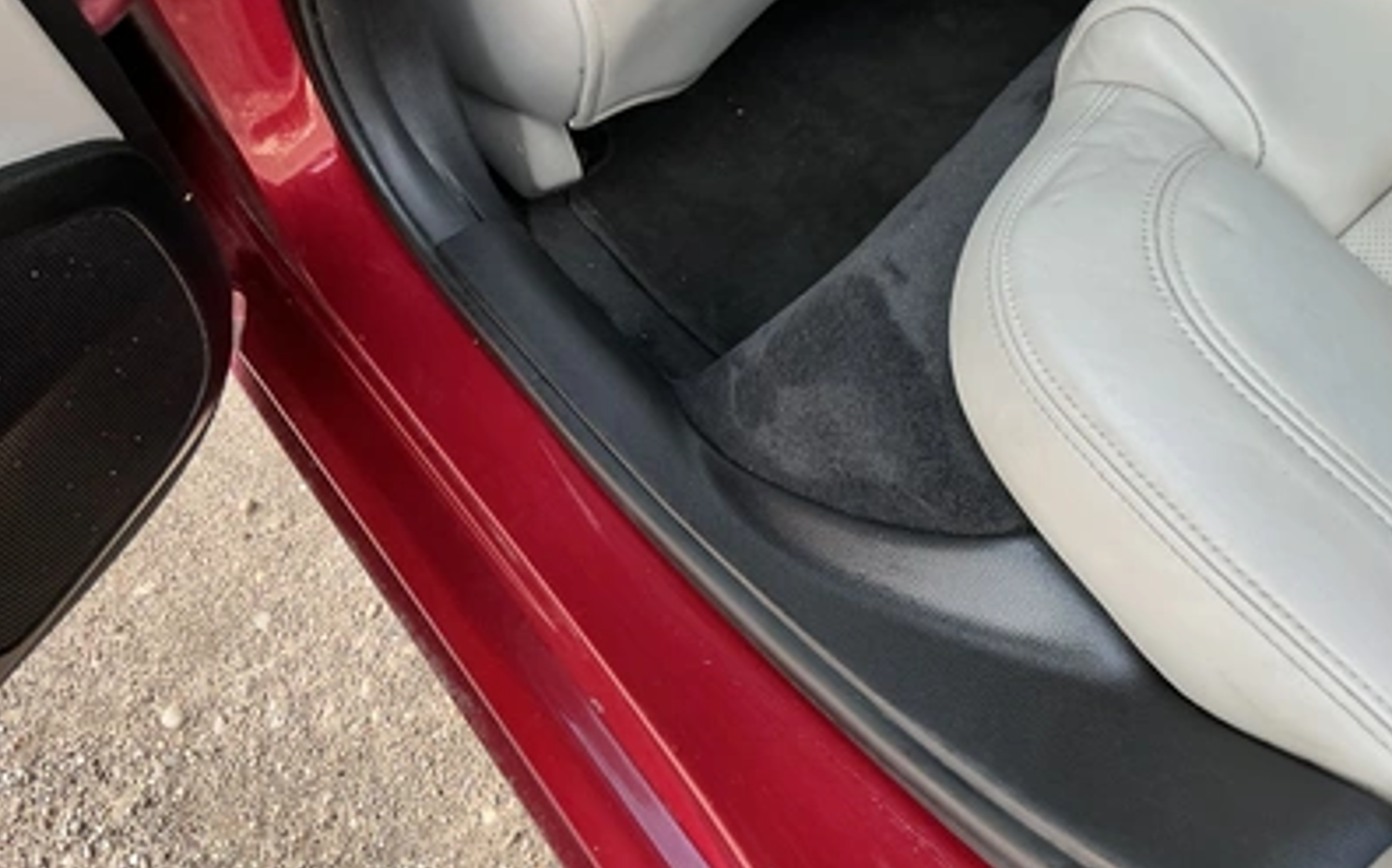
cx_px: 700
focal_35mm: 30
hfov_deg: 62.9
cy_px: 481
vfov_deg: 41.7
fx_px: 1137
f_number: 1.8
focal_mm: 3
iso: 32
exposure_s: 1/123
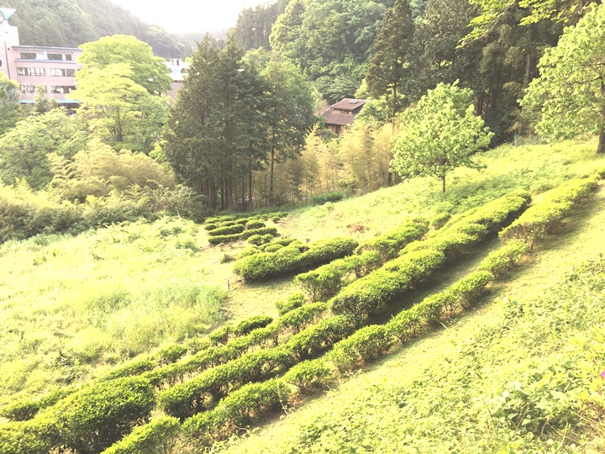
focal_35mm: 29
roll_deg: -2.2
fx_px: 507
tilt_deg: -17.9
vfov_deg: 48.2
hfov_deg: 61.7
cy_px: 227
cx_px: 302
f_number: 2.2
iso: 32
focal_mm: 4.15
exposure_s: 1/60
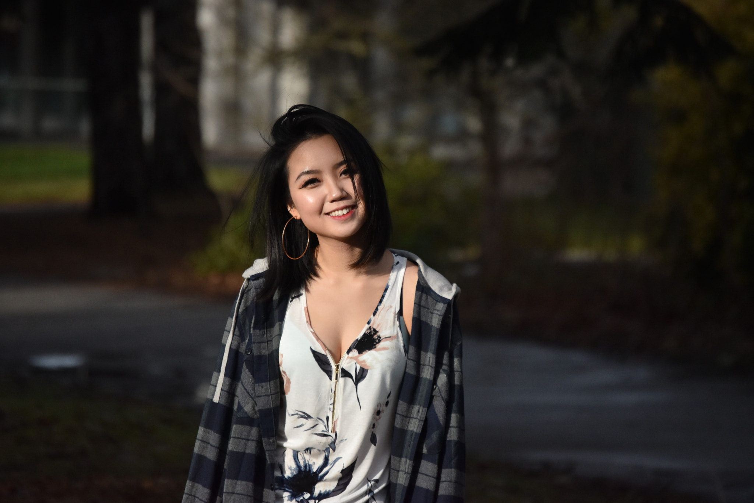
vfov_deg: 5.0
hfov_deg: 7.4
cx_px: 377
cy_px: 252
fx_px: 5811
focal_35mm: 278
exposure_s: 1/4000
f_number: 5.6
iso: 1000
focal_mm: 185
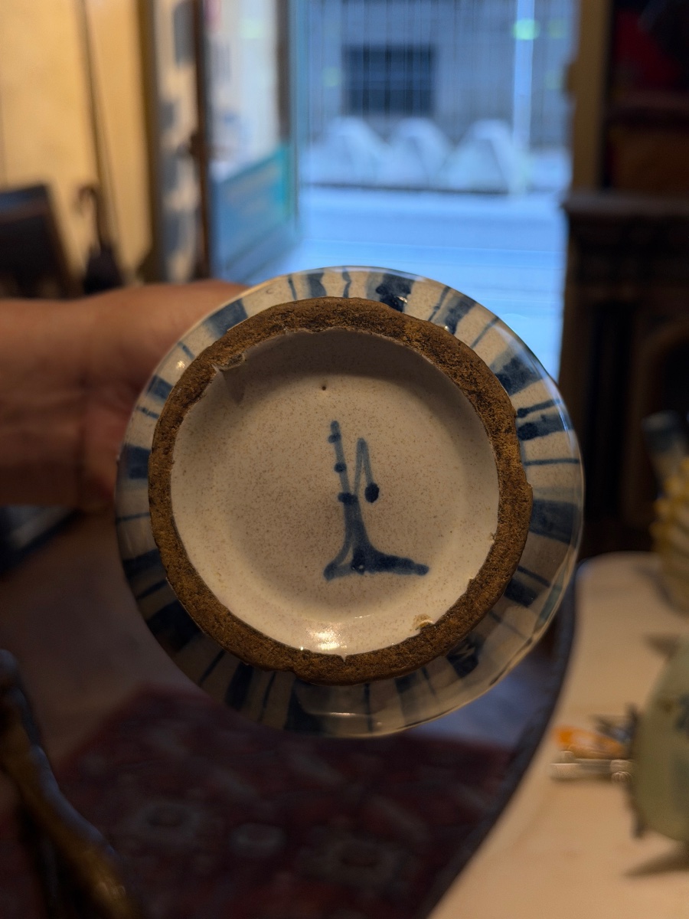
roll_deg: -0.8
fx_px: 1274
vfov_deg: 39.7
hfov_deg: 30.3
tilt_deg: -17.7
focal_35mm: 48
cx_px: 344
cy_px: 460
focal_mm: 6.76
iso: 125
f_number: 1.78
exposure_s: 1/100
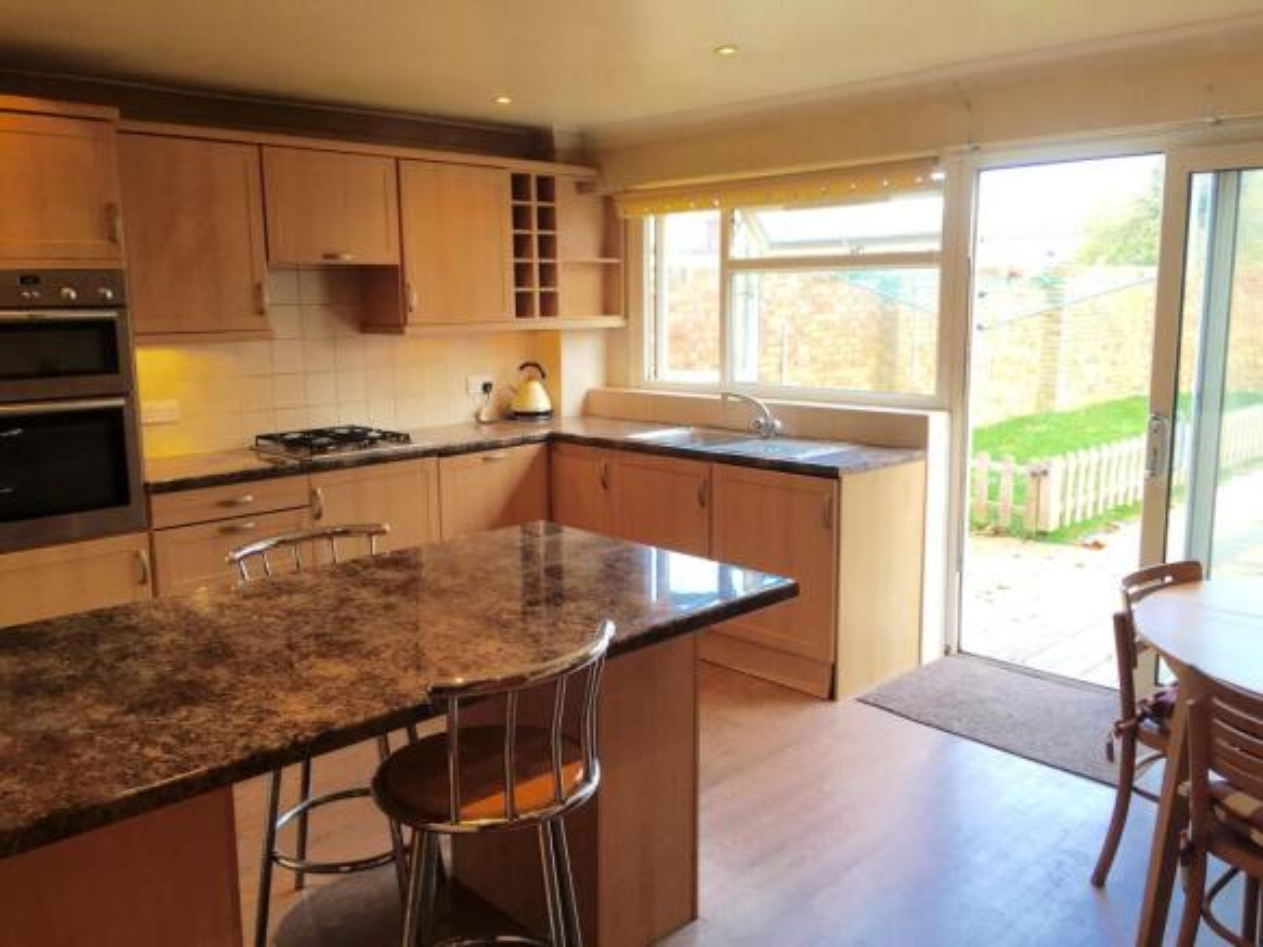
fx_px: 1058
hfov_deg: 61.7
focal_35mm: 29
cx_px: 632
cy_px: 474
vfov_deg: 48.2
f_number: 2.2
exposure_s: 1/50
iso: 32
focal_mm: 4.15
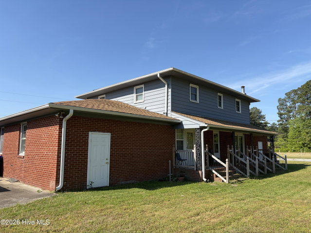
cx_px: 156
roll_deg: +0.4
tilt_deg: +8.1
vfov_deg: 53.1
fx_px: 234
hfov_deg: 67.3
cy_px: 116
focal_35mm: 26
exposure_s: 1/2538
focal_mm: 5.96
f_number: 1.6
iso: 50
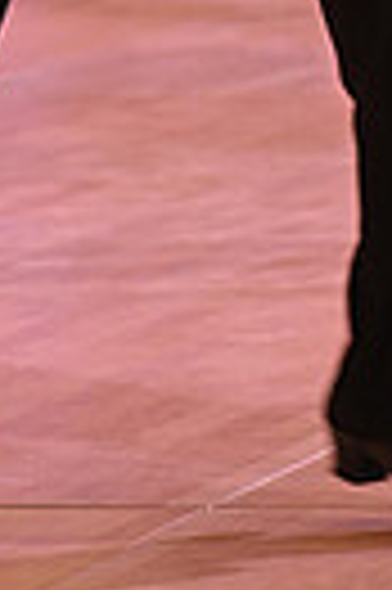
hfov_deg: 2.7
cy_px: -221
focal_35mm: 513
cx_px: 169
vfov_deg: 4.0
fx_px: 8401
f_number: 5
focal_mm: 116
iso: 1600
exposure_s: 1/200
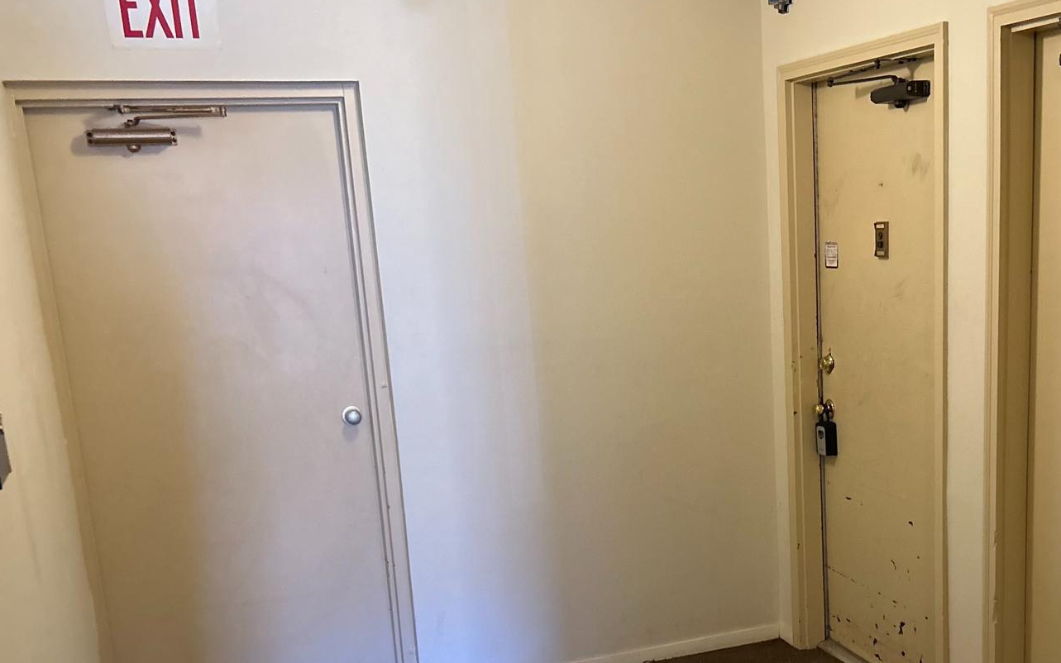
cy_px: 492
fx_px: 1272
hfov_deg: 44.6
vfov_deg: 28.8
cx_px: 705
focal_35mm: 44
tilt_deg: -12.9
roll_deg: +1.7
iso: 500
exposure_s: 1/60
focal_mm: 5.7
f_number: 1.5
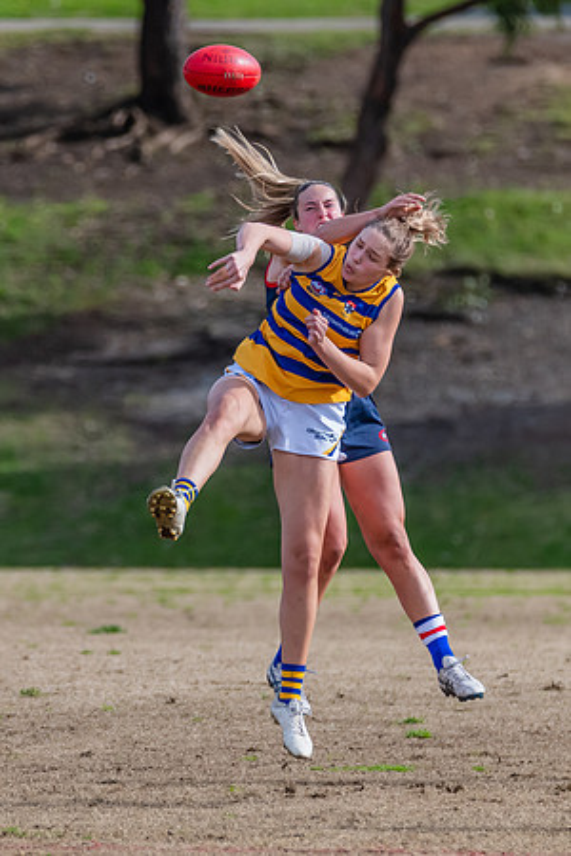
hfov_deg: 1.6
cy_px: 402
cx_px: 227
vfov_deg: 2.3
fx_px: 20931
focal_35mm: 880
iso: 800
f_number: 6.3
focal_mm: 420
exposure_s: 1/1600
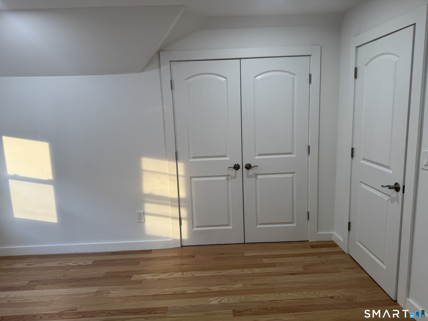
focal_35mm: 24
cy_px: 160
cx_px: 214
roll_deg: +1.6
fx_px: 297
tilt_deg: -10.4
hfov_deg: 71.6
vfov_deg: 56.8
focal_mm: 6.76
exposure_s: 1/120
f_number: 1.78
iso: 80
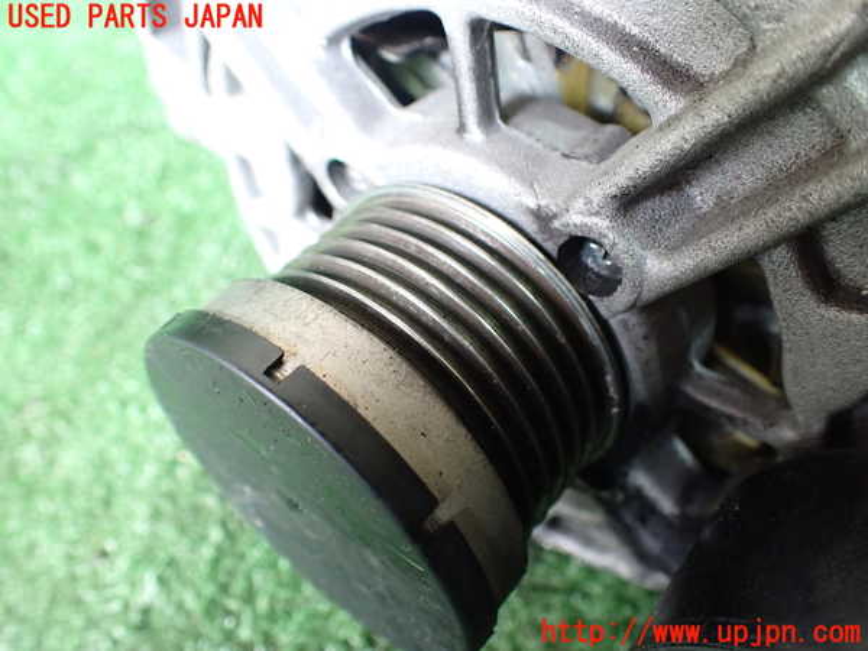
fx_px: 752
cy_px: 326
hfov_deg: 60.0
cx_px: 434
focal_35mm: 30
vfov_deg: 46.8
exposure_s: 1/30
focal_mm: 5.4
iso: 800
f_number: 2.3
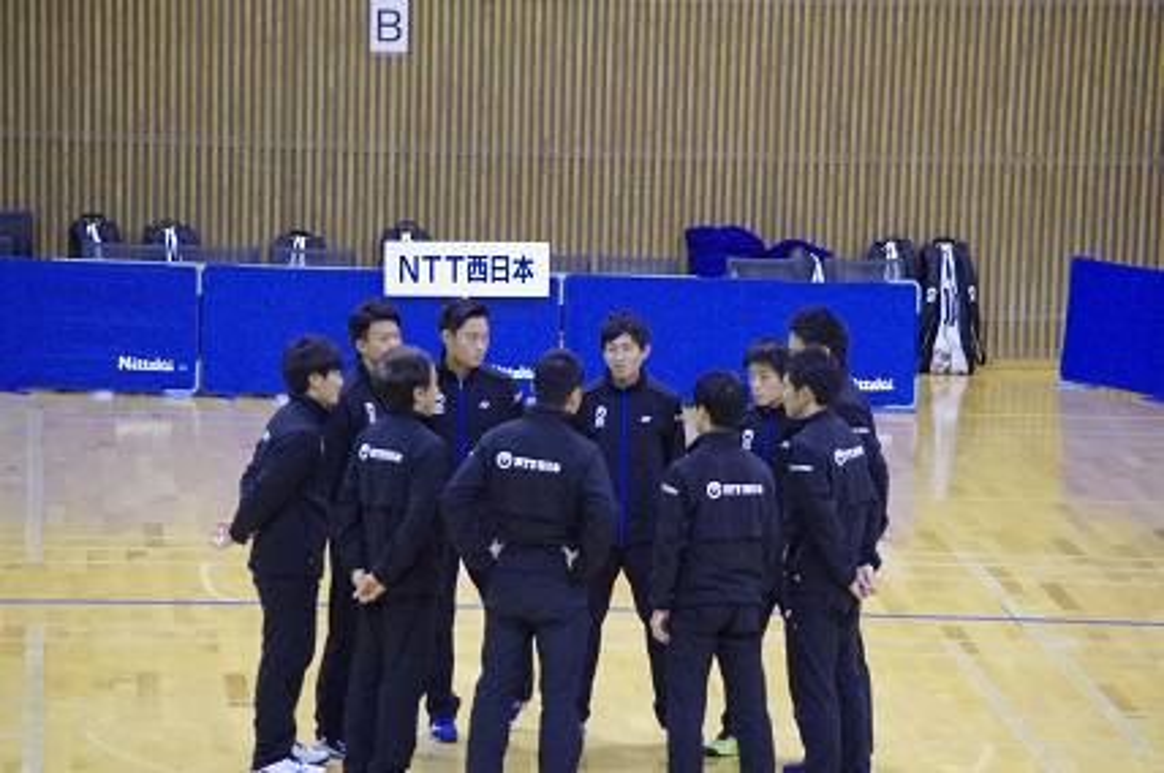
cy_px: 386
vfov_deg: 6.1
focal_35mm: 225
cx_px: 582
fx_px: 7264
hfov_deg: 9.2
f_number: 4.5
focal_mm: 150
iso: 6400
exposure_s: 1/320
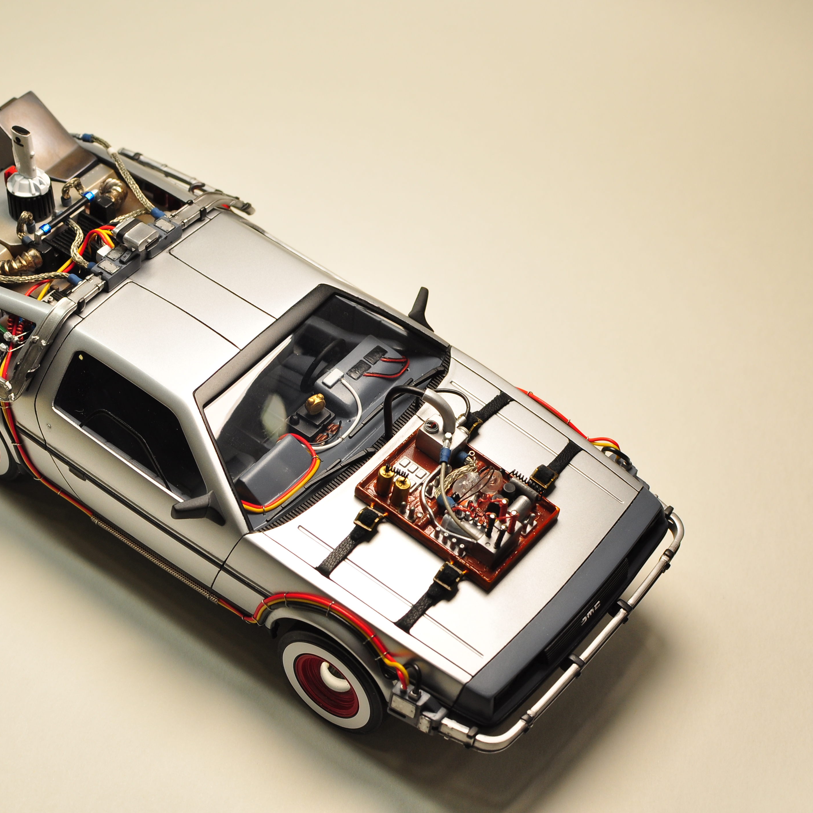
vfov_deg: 25.5
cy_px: 405
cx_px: 255
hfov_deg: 25.3
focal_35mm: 68
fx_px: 1797
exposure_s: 1/80
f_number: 7.1
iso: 200
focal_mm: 35
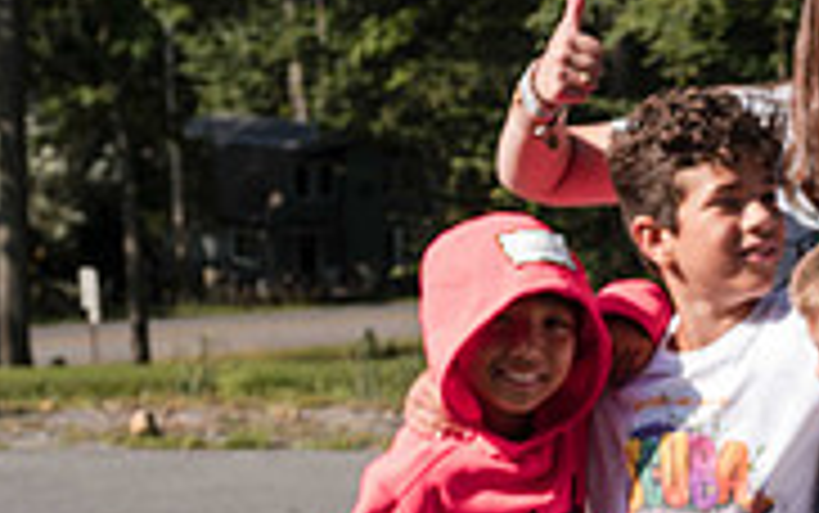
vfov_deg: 12.5
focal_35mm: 103
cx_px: 929
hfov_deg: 19.3
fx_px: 2300
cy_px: 566
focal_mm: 30
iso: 100
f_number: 6.3
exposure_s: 1/320
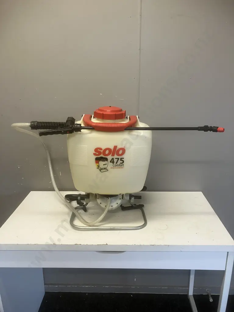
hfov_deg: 49.7
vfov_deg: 63.4
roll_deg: +0.0
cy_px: 156
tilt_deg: -12.8
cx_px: 117
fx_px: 252
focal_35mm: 28
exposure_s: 1/50
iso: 50
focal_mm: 3.99
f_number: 1.8
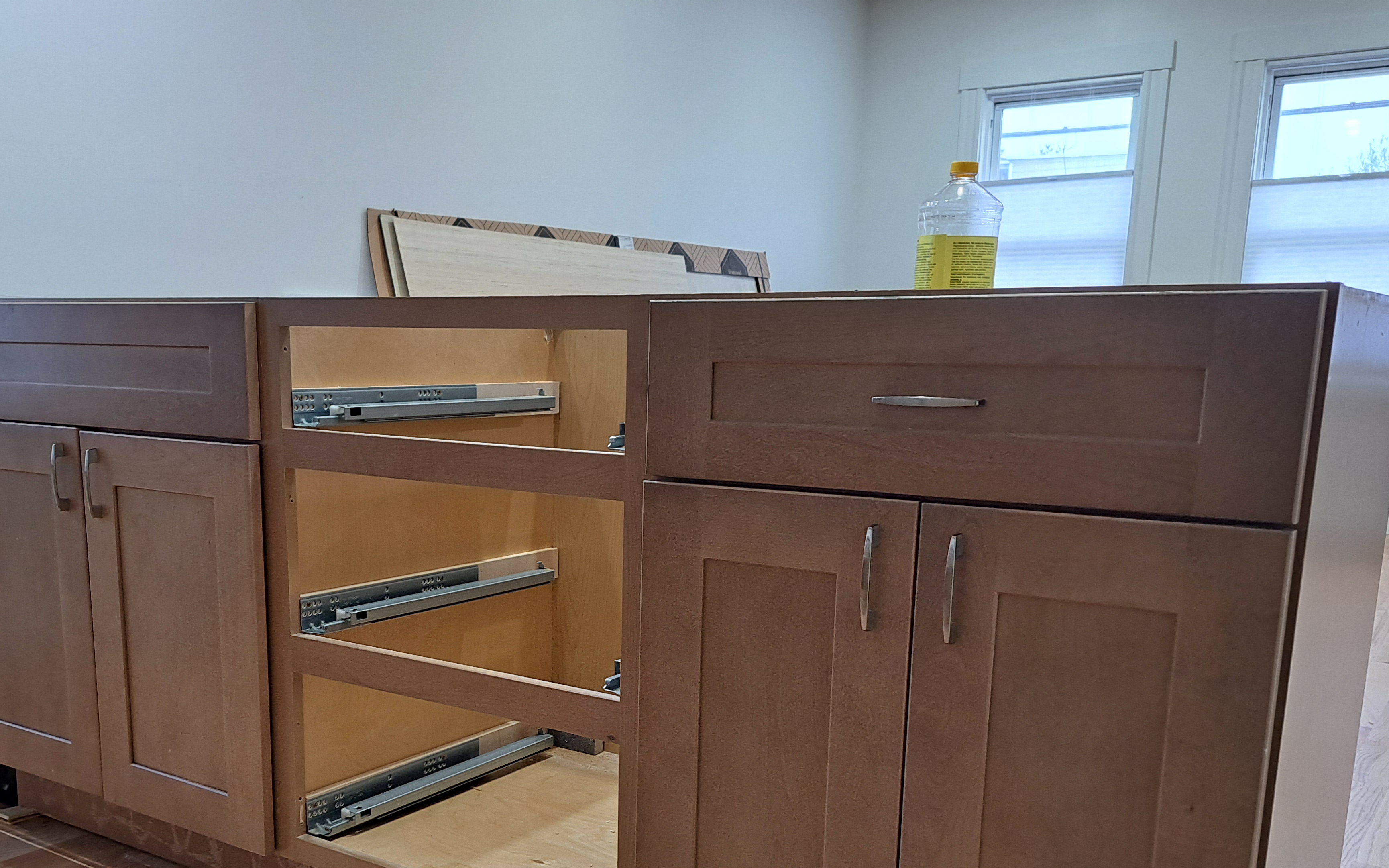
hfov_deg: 56.2
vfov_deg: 36.4
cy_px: 646
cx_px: 549
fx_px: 1287
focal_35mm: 34
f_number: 1.8
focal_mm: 5.23
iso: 160
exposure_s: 1/60
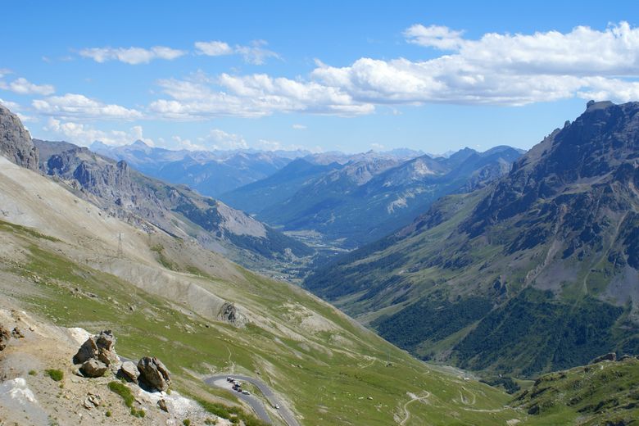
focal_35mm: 45
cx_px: 320
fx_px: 799
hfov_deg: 43.6
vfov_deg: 29.9
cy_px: 213
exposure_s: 1/320
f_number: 9
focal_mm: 30
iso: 100
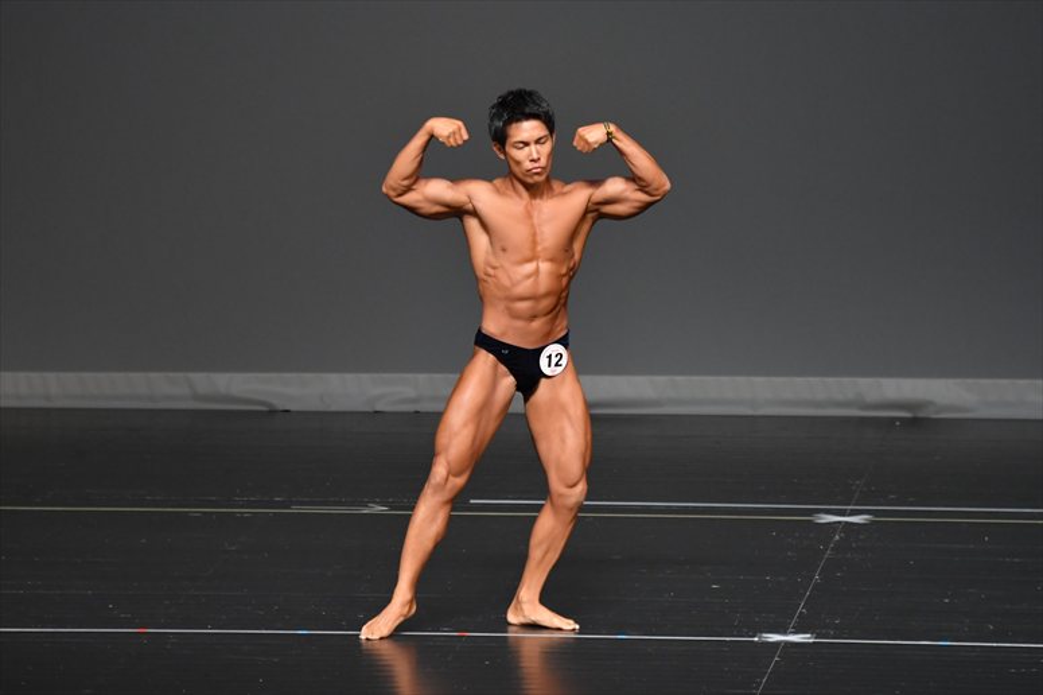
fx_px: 9122
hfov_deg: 6.5
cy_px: 348
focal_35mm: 315
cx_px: 522
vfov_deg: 4.4
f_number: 5.6
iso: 2500
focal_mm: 210
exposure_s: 1/400
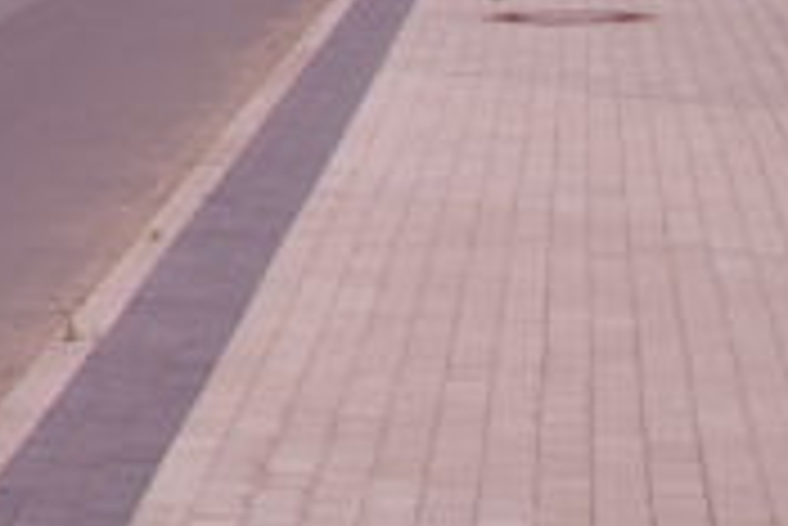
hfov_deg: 9.6
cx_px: -1283
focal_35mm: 181
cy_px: -339
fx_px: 3965
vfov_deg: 7.4
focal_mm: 21.25
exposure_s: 1/400
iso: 100
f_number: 5.6
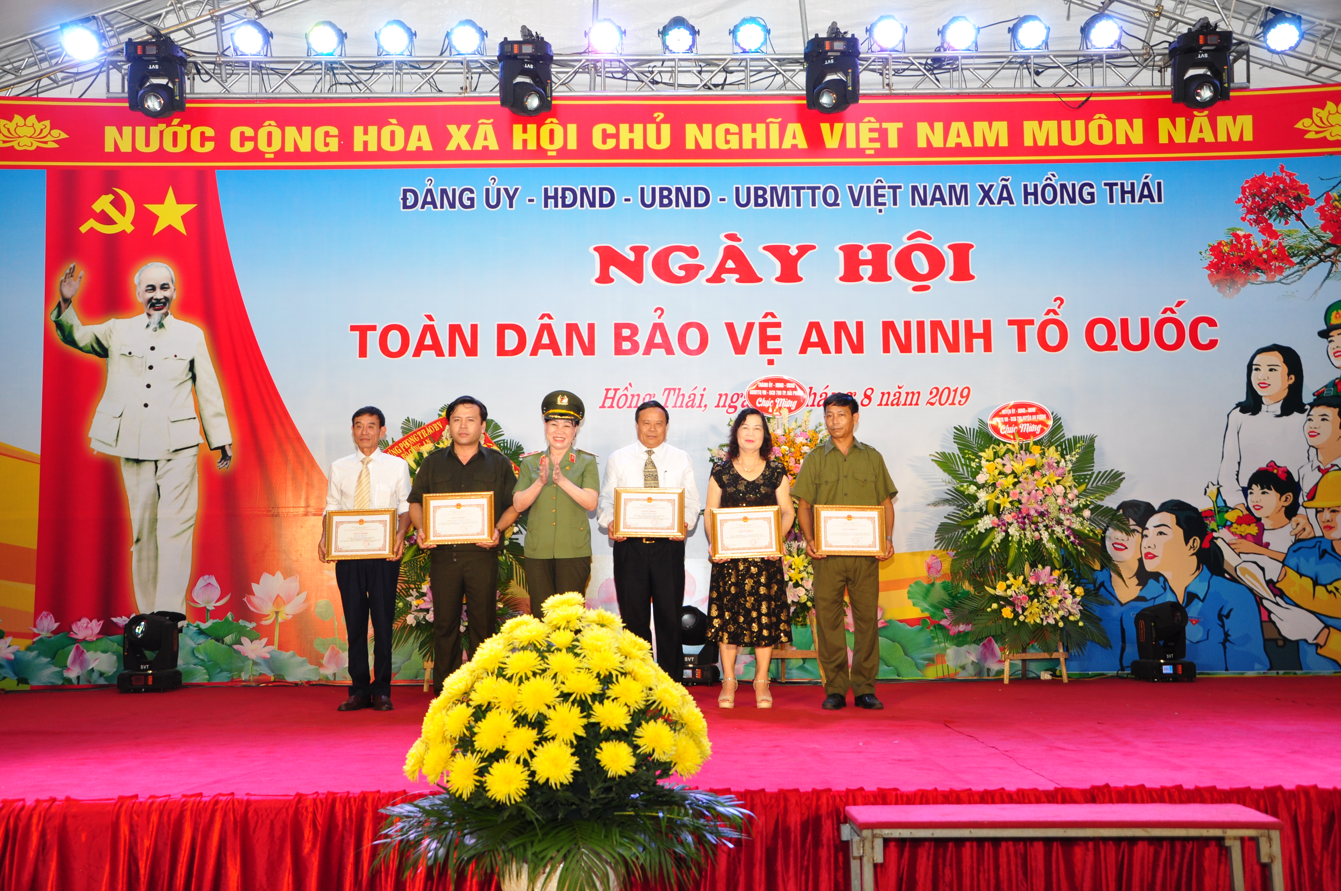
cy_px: 446
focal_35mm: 36
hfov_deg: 53.2
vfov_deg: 36.8
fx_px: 1339
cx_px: 670
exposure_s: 1/80
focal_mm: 24
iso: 400
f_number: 5
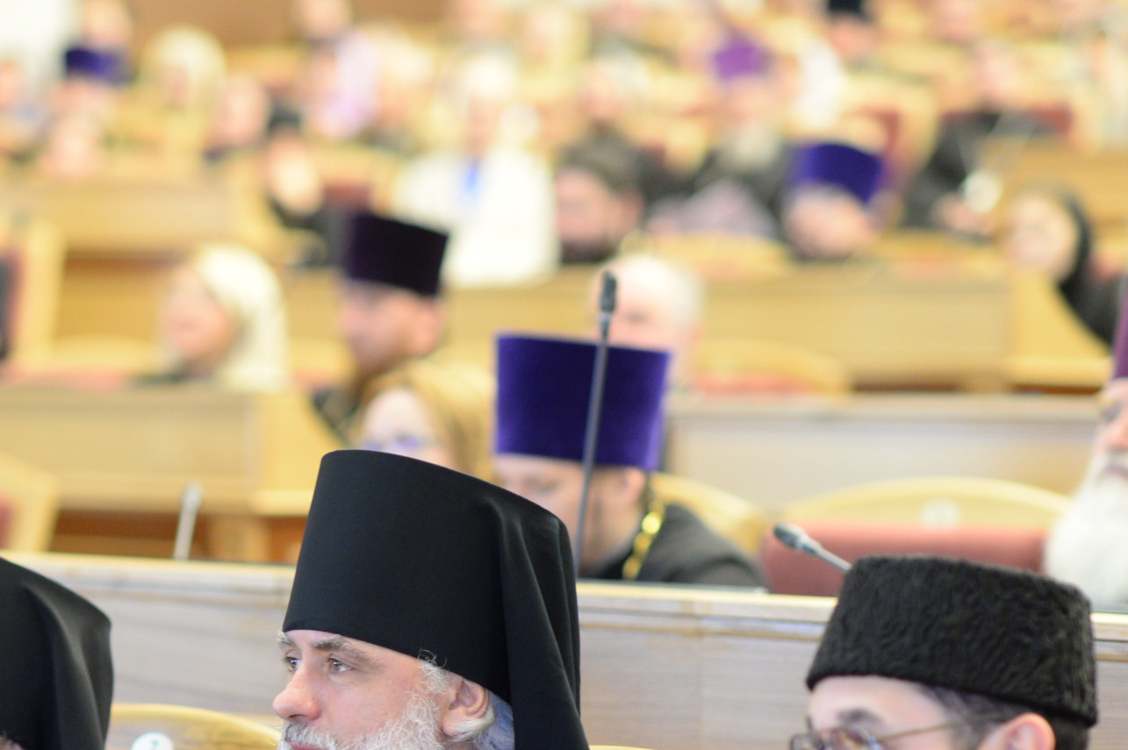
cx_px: 358
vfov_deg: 8.4
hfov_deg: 12.6
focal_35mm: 163
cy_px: 712
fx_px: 5104
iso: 2000
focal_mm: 85
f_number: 2
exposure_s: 1/100
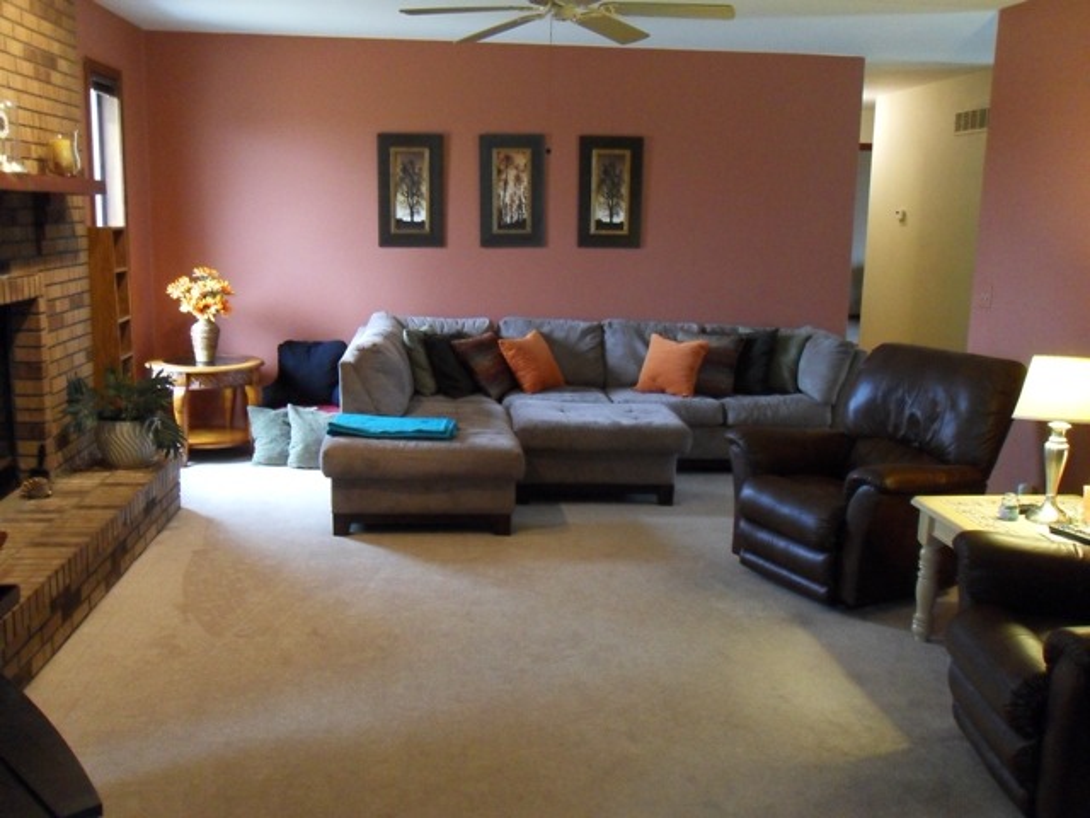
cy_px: 409
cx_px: 545
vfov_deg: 40.7
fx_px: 1102
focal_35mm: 35
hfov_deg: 52.6
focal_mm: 6.3
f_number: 3.5
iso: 400
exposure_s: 1/10
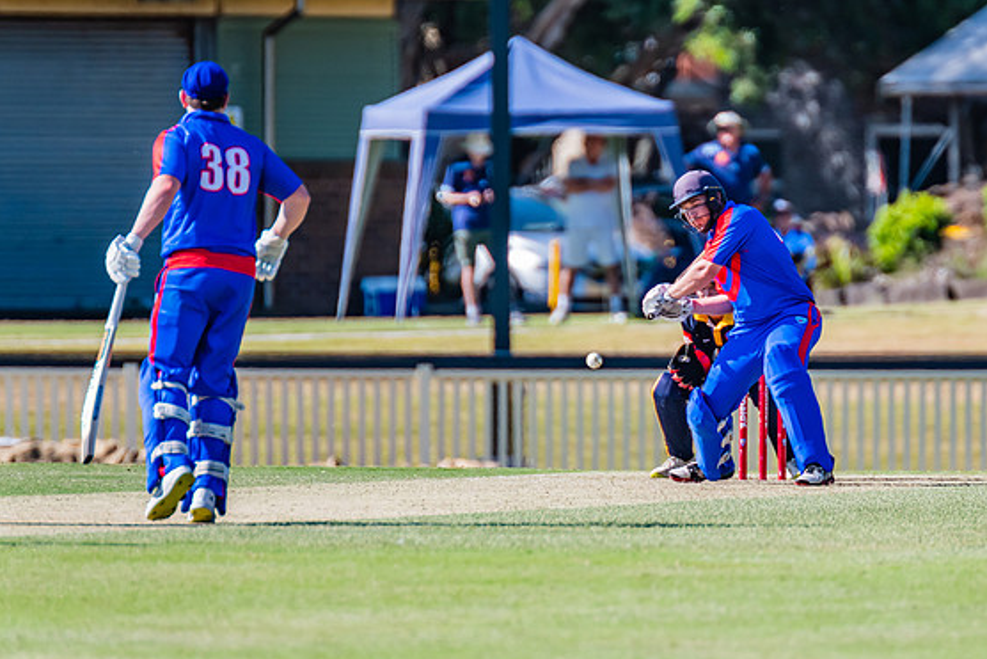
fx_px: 21609
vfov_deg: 1.7
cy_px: 243
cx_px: 640
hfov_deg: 2.6
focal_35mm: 788
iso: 640
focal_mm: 600
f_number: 6.3
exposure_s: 1/2000
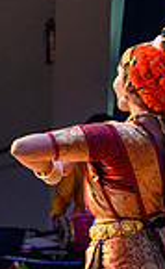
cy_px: 48
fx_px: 1647
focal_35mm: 226
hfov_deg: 5.5
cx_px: -229
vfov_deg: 9.3
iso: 2000
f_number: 2.8
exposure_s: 1/250
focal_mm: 38
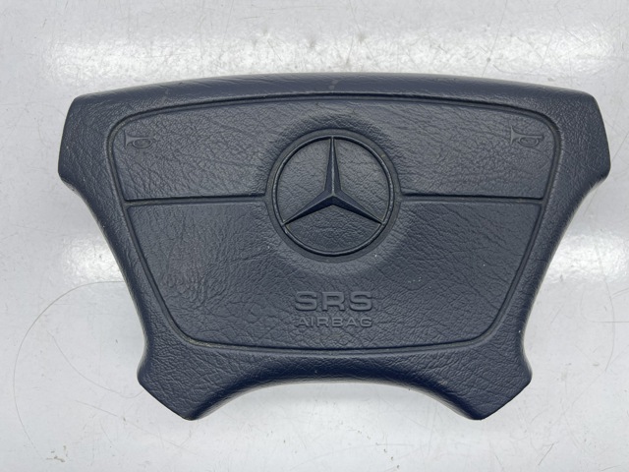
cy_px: 236
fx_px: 454
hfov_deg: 69.4
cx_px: 314
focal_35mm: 25
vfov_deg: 54.9
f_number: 1.6
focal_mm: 5.1
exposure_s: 1/241
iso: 32
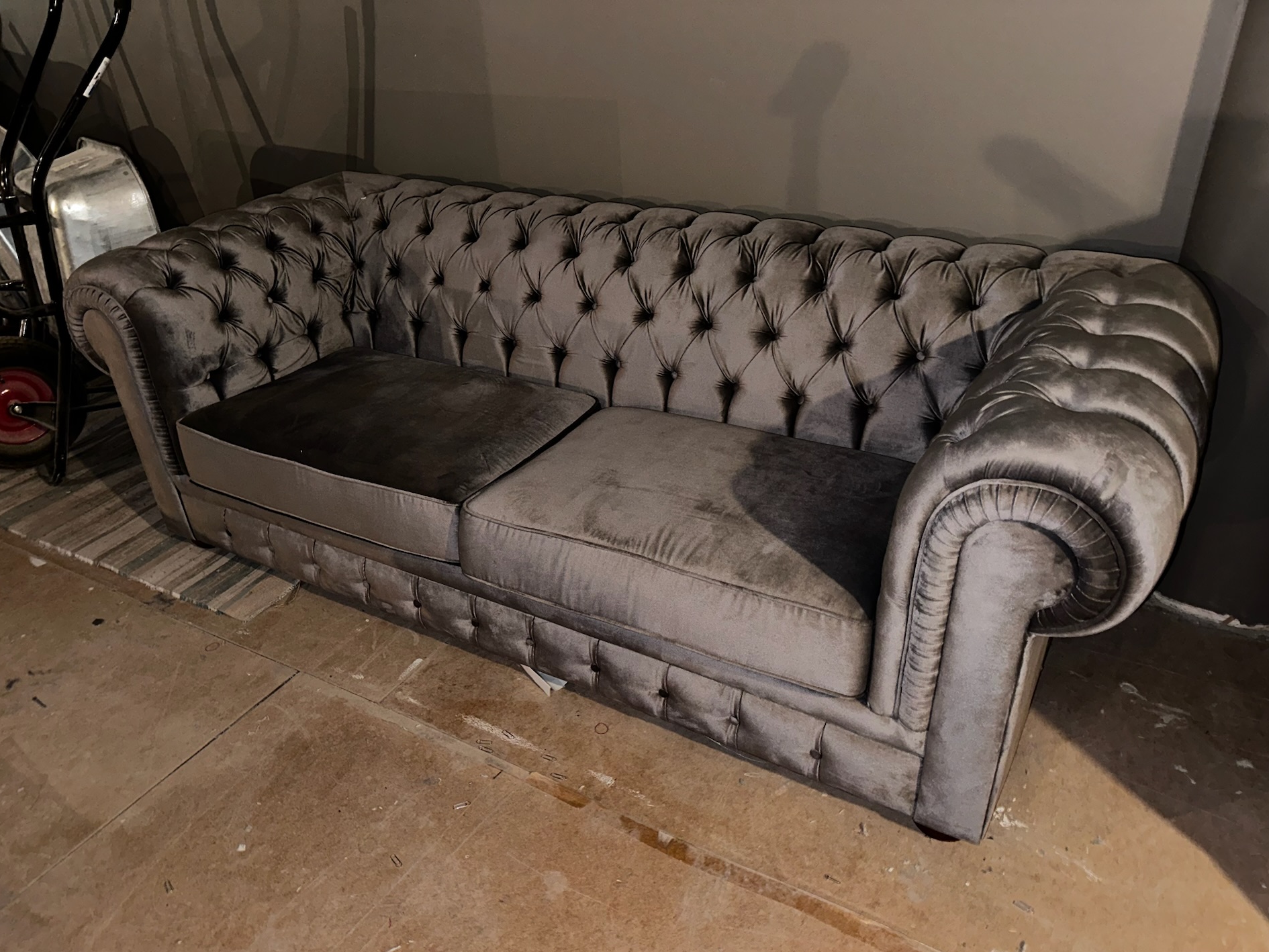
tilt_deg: -31.6
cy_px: 515
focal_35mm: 26
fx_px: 953
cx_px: 596
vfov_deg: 53.0
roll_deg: +3.1
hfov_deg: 67.2
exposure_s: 1/4
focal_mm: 6.86
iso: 200
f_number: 1.78
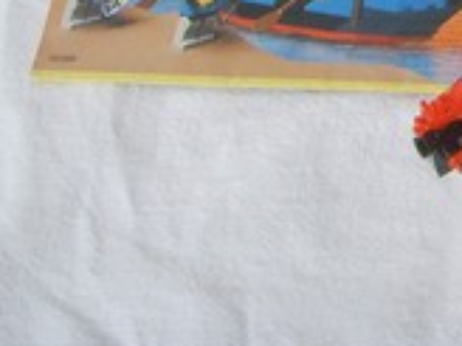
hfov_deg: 12.1
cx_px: 789
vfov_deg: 9.3
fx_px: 2029
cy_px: -290
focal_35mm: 152
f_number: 3.5
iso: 120
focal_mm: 6.6
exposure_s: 1/45
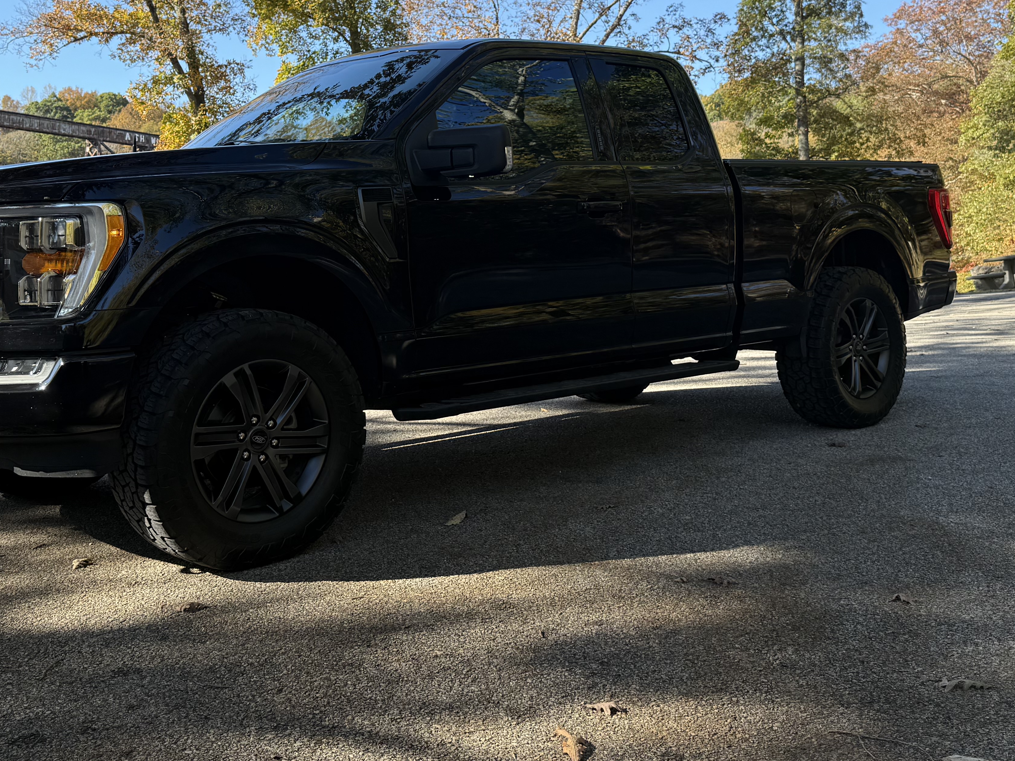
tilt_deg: +4.3
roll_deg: +0.3
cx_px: 492
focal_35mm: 41
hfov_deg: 45.8
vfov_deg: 34.7
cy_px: 233
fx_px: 1202
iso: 80
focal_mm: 6.76
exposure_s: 1/1192
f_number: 1.78
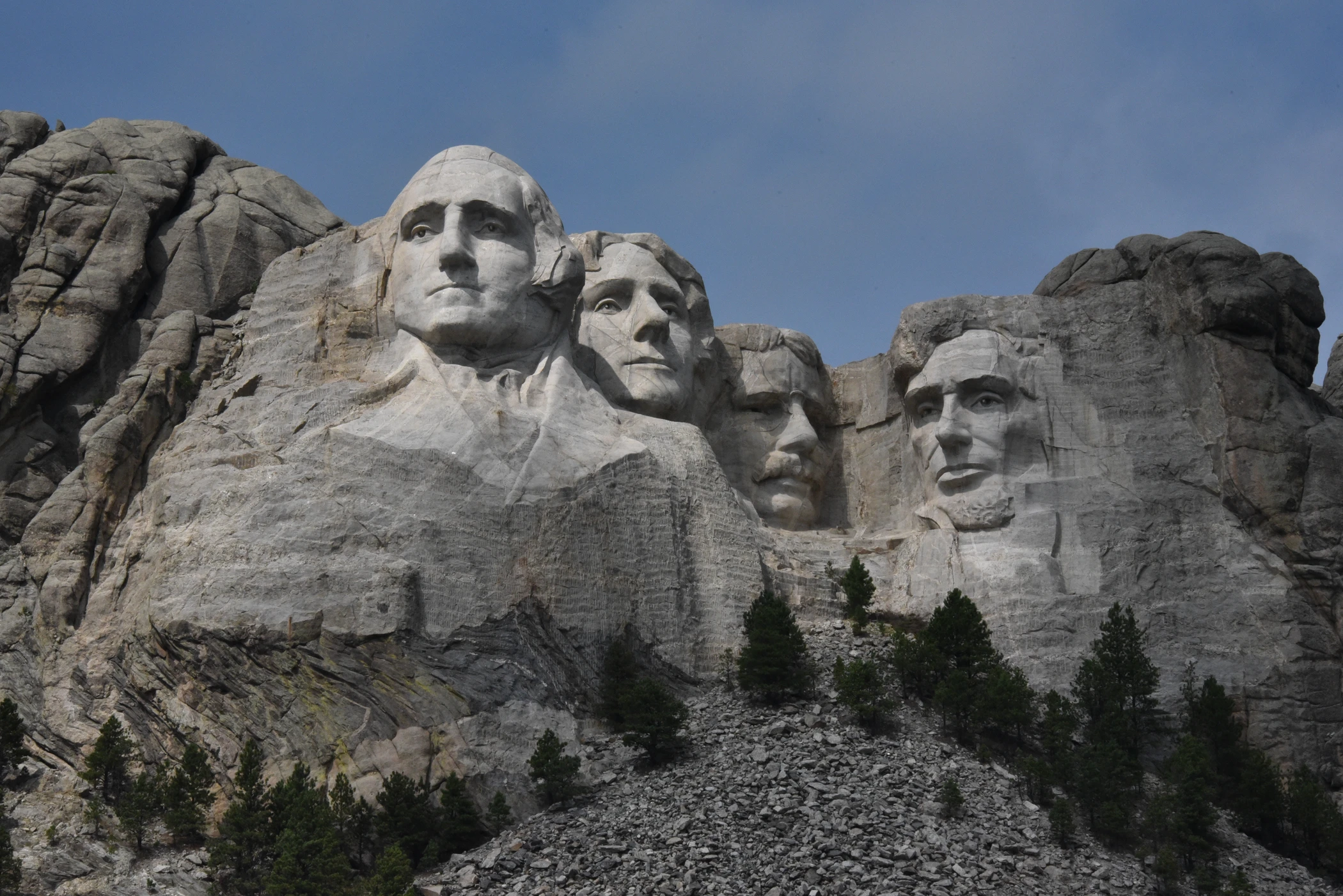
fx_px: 4329
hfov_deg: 17.6
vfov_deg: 11.8
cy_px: 448
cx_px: 672
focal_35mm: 116
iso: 3200
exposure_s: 1/1600
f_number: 29
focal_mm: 116
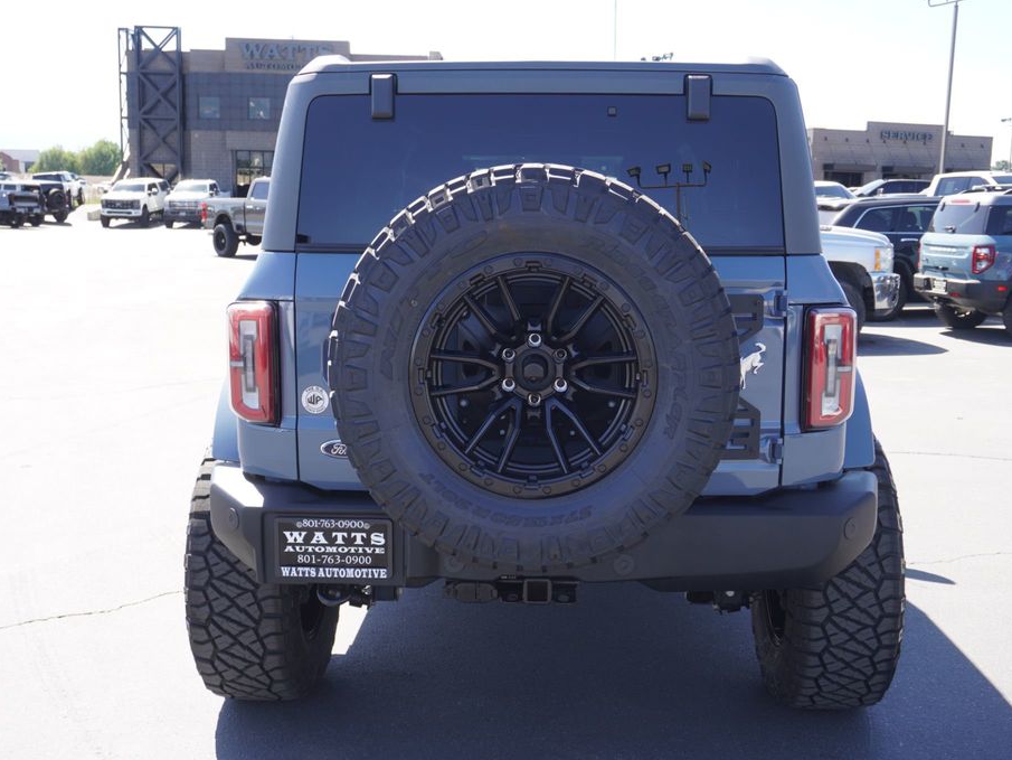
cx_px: 533
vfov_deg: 38.2
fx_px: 1098
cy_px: 382
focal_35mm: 38
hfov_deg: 49.5
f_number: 5.6
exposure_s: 1/100
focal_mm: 23
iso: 100
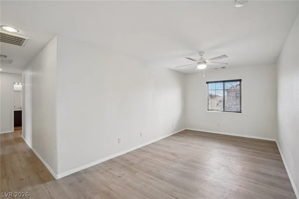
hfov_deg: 96.8
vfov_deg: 73.7
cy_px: 100
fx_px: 133
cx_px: 150
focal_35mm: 16
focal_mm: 16
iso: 400
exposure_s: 1/30
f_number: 8
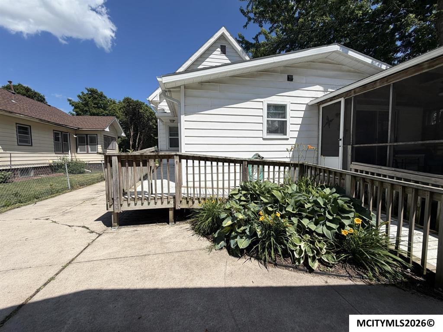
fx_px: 179
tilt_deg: -1.2
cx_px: 222
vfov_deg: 85.7
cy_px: 166
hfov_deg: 102.1
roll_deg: -0.5
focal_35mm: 14
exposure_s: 1/1087
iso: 20
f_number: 2.2
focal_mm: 2.22
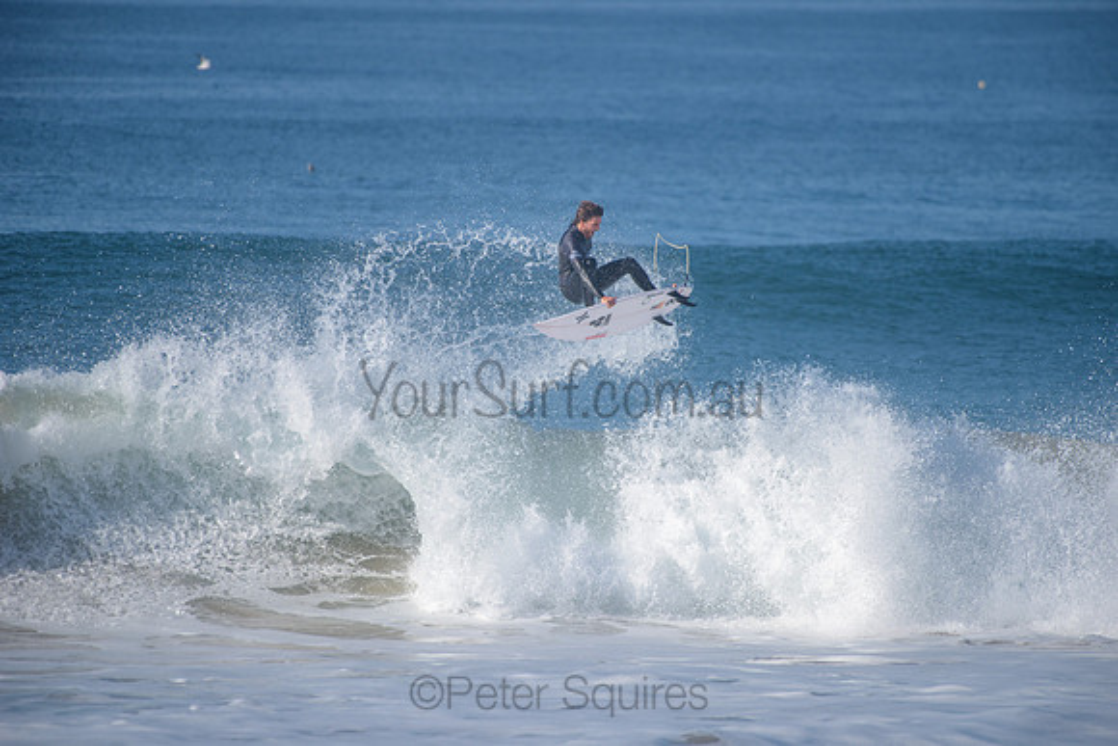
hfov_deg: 4.1
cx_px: 559
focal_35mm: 500
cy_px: 373
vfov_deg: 2.8
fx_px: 15531
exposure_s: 1/2000
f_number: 5.6
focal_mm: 500
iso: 220
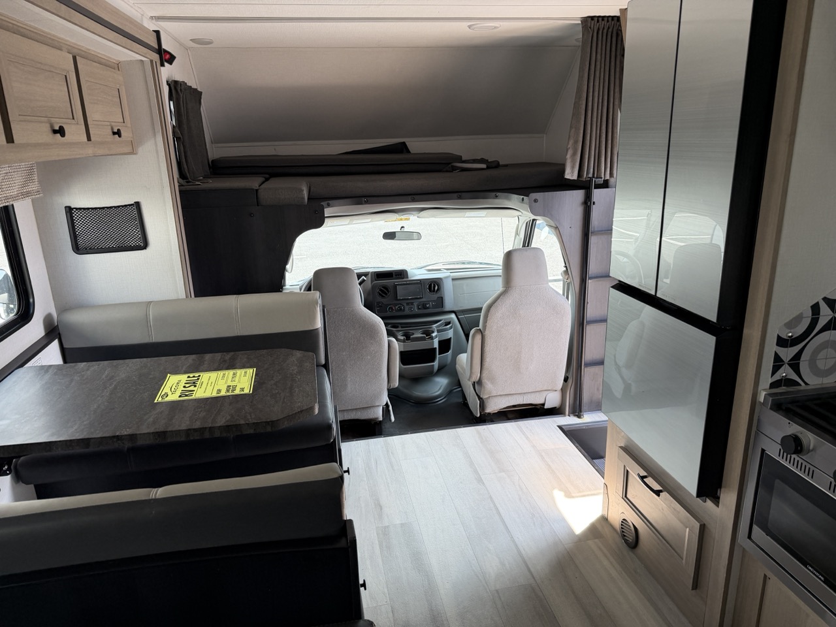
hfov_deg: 71.6
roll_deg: +1.4
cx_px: 418
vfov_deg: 56.8
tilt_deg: -18.5
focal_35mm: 24
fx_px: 580
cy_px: 314
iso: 100
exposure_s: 1/131
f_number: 1.78
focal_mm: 6.76
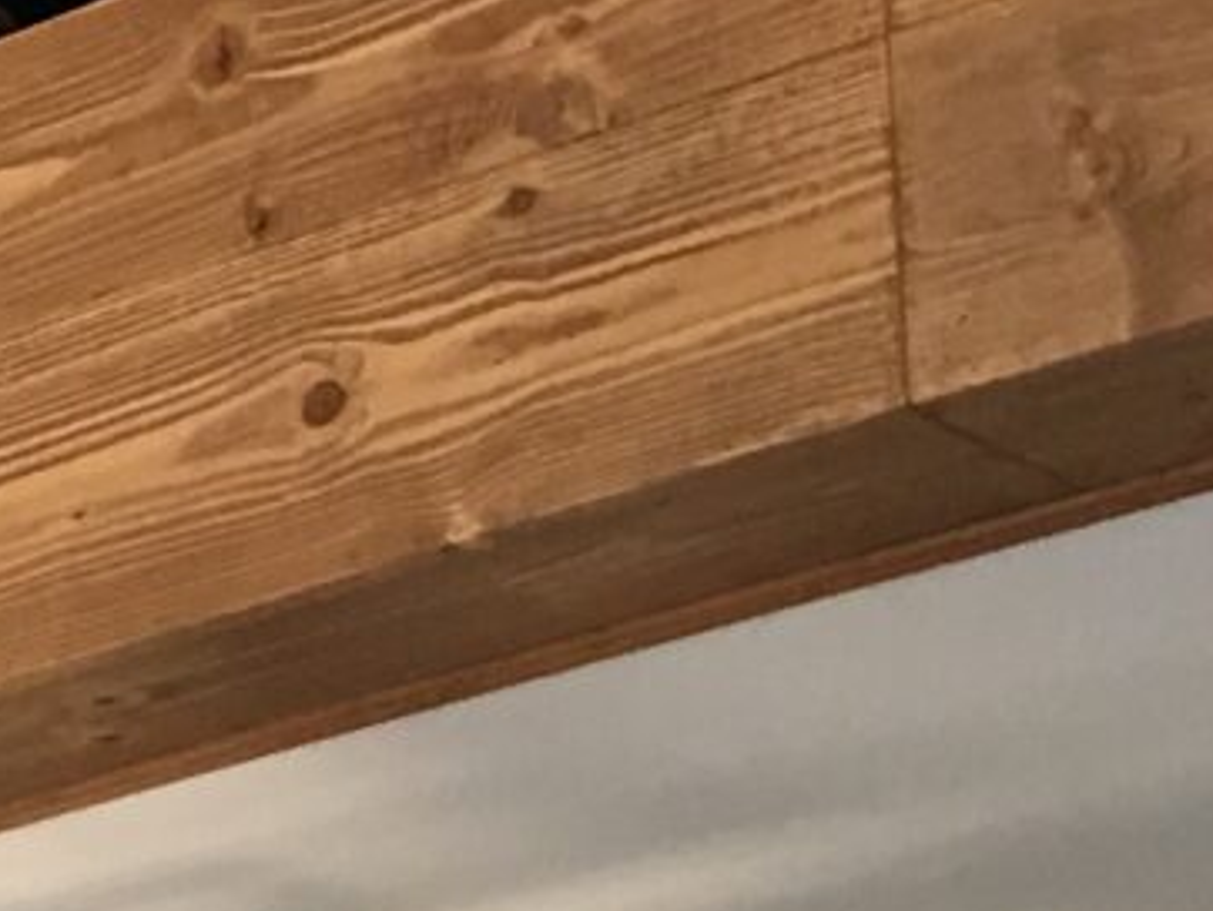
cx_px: -1789
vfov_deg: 6.8
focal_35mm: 205
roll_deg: +0.8
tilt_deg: +7.2
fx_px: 7188
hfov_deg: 8.7
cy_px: 2298
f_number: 2.2
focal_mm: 4.15
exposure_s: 1/30
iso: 32
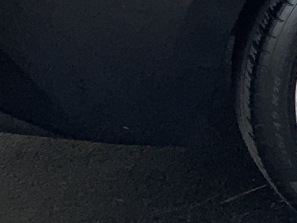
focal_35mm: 203
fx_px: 1742
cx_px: 765
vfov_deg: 7.1
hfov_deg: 8.7
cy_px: -224
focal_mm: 3
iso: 16
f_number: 1.8
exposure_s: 1/202
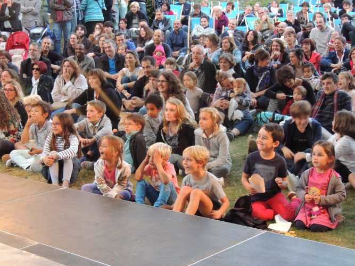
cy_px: 133
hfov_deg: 27.8
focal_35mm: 70
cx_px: 178
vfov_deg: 21.0
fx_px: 718
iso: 400
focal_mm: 12.4
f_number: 3.9
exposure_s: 1/15
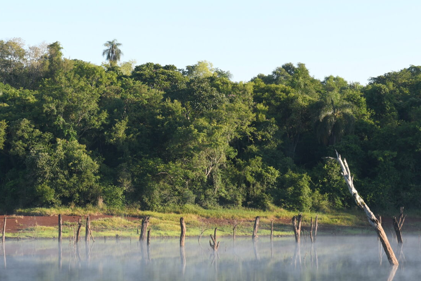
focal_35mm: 162
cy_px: 133
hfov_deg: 12.6
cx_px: 99
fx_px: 1895
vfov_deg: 8.5
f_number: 6.3
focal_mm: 70
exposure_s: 1/160
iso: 125
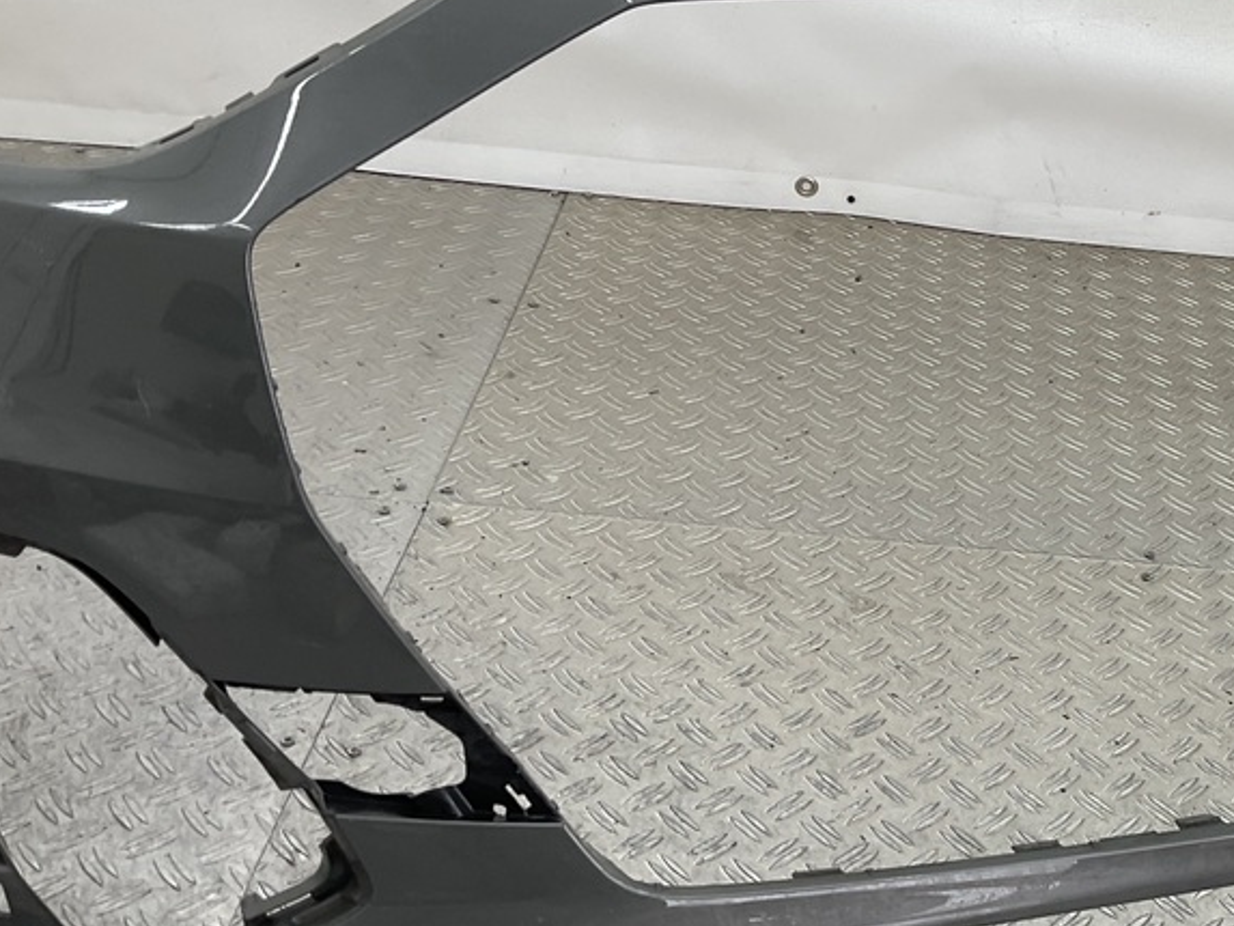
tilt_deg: -30.6
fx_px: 1818
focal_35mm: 51
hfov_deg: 35.9
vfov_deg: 28.6
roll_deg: -8.1
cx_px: 1038
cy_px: 446
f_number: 1.8
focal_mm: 3
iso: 25
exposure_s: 1/120
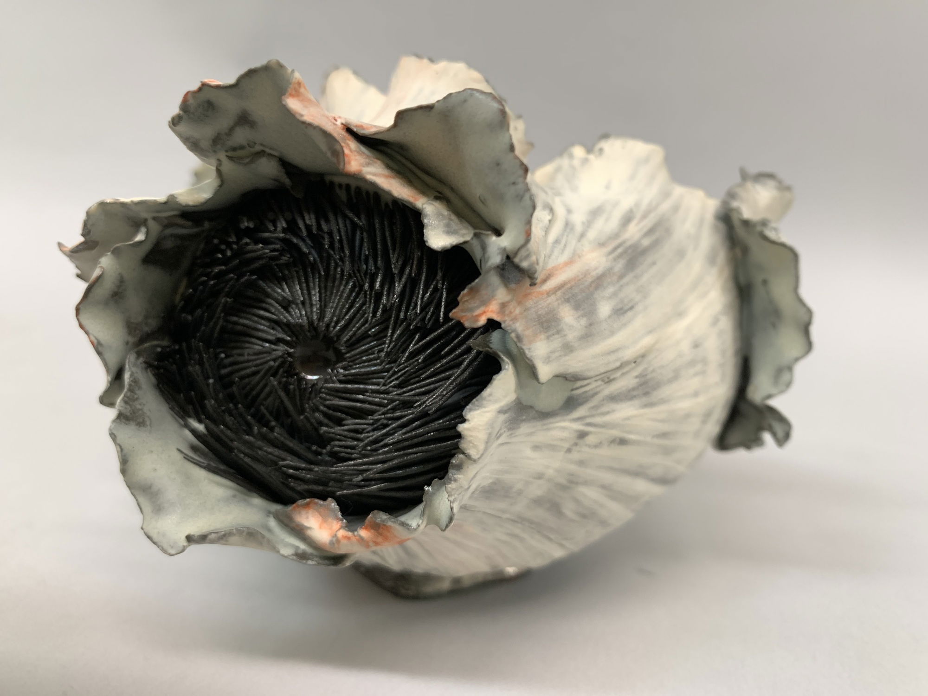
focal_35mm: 26
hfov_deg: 67.3
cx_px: 464
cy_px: 348
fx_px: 697
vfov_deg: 53.1
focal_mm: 4.25
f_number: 1.8
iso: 160
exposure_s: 1/60
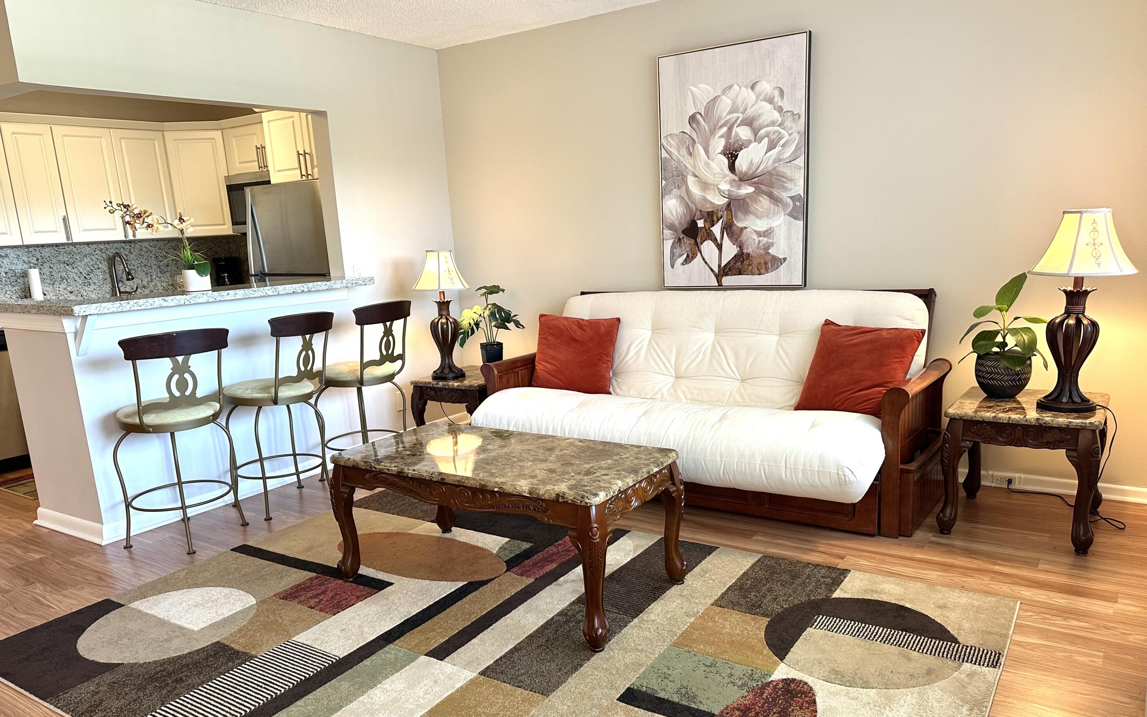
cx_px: 571
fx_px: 813
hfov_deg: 70.4
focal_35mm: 26
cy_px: 420
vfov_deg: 47.4
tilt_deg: -12.3
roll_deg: +3.2
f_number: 1.78
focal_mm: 6.86
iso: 160
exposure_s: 1/60
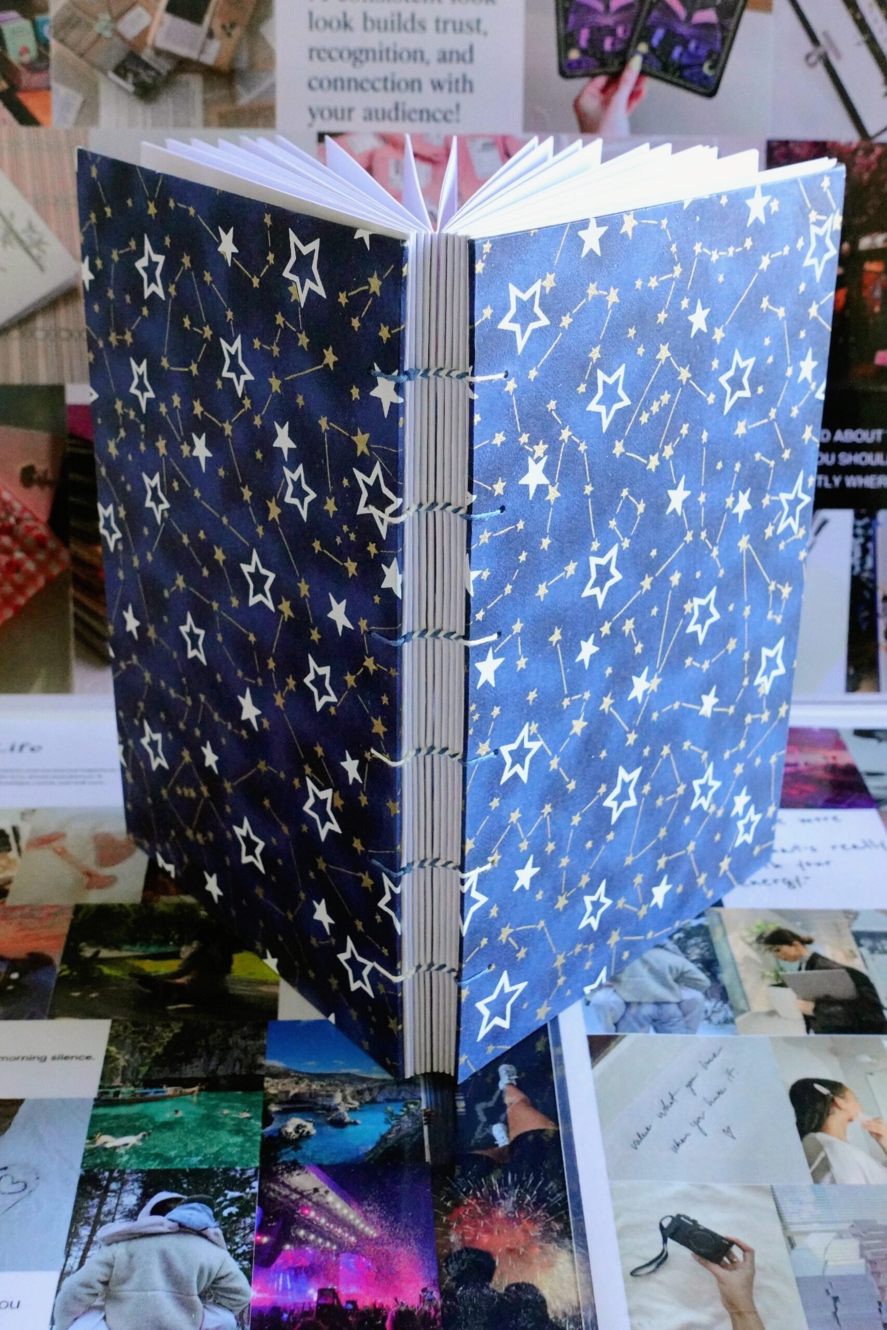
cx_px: 444
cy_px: 665
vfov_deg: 42.7
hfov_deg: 29.2
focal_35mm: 46
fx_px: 1700
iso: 3200
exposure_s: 1/100
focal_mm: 17.37
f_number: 5.6
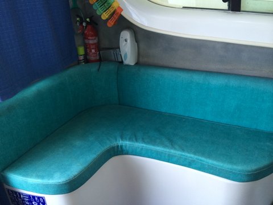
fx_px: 237
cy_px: 102
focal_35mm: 30
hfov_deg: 60.0
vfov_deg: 46.8
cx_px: 136
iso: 80
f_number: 2.2
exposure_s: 1/30
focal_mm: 4.12
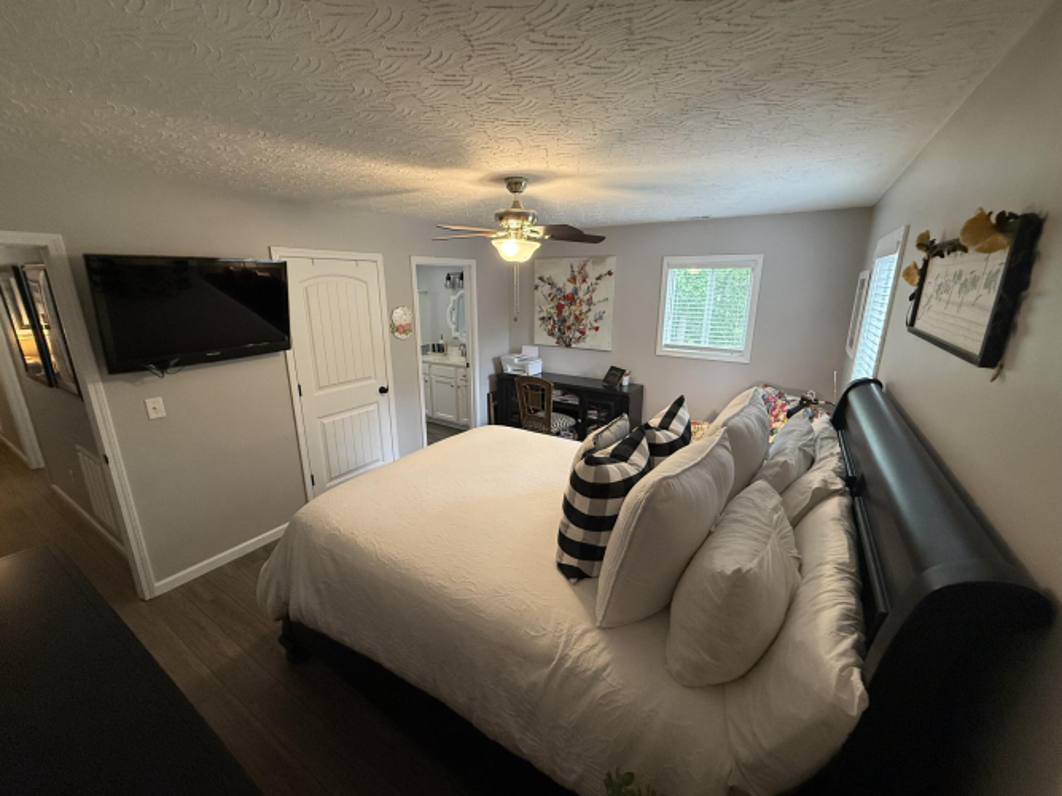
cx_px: 531
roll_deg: -0.2
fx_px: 429
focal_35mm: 14
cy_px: 398
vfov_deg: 85.7
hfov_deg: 102.1
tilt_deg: -15.0
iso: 500
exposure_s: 1/120
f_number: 2.2
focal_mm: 2.22
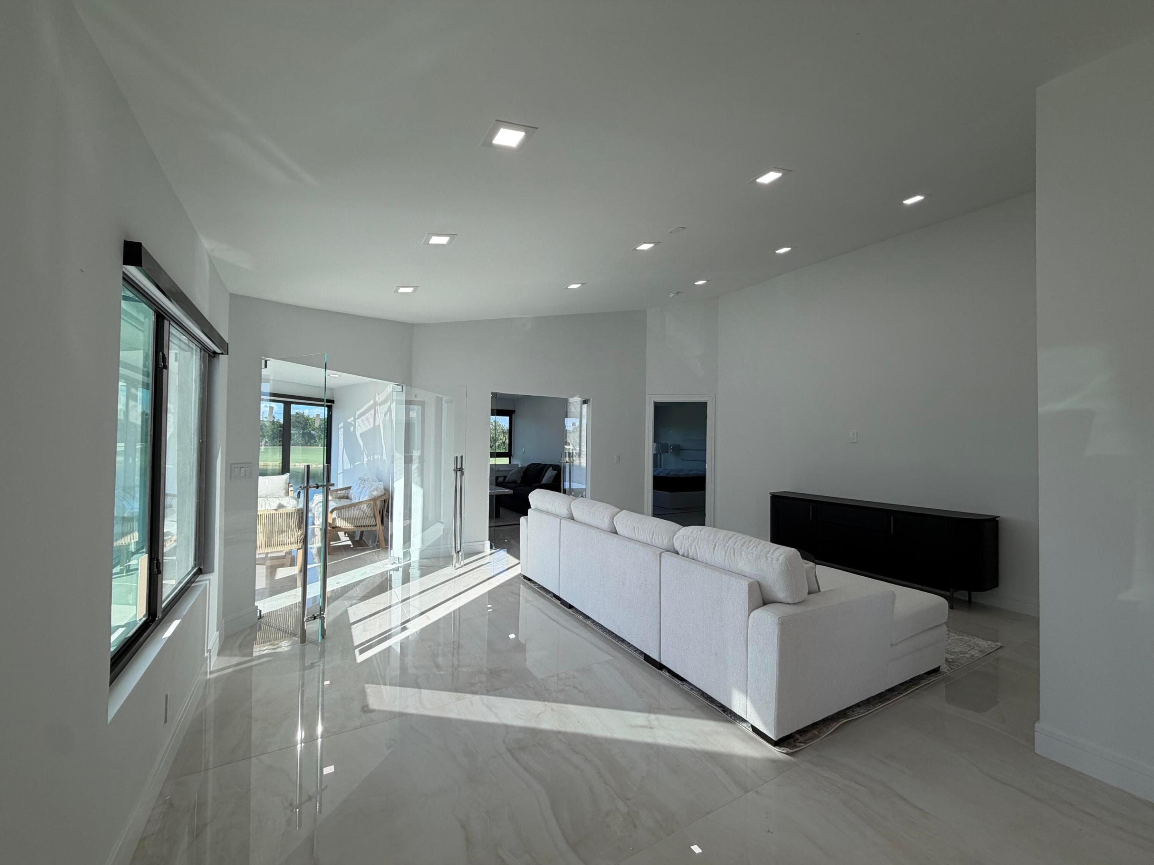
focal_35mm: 14
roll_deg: -0.9
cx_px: 577
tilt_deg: +0.7
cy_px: 432
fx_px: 467
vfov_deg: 85.7
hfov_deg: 102.1
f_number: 2.2
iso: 50
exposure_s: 1/307
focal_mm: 2.22
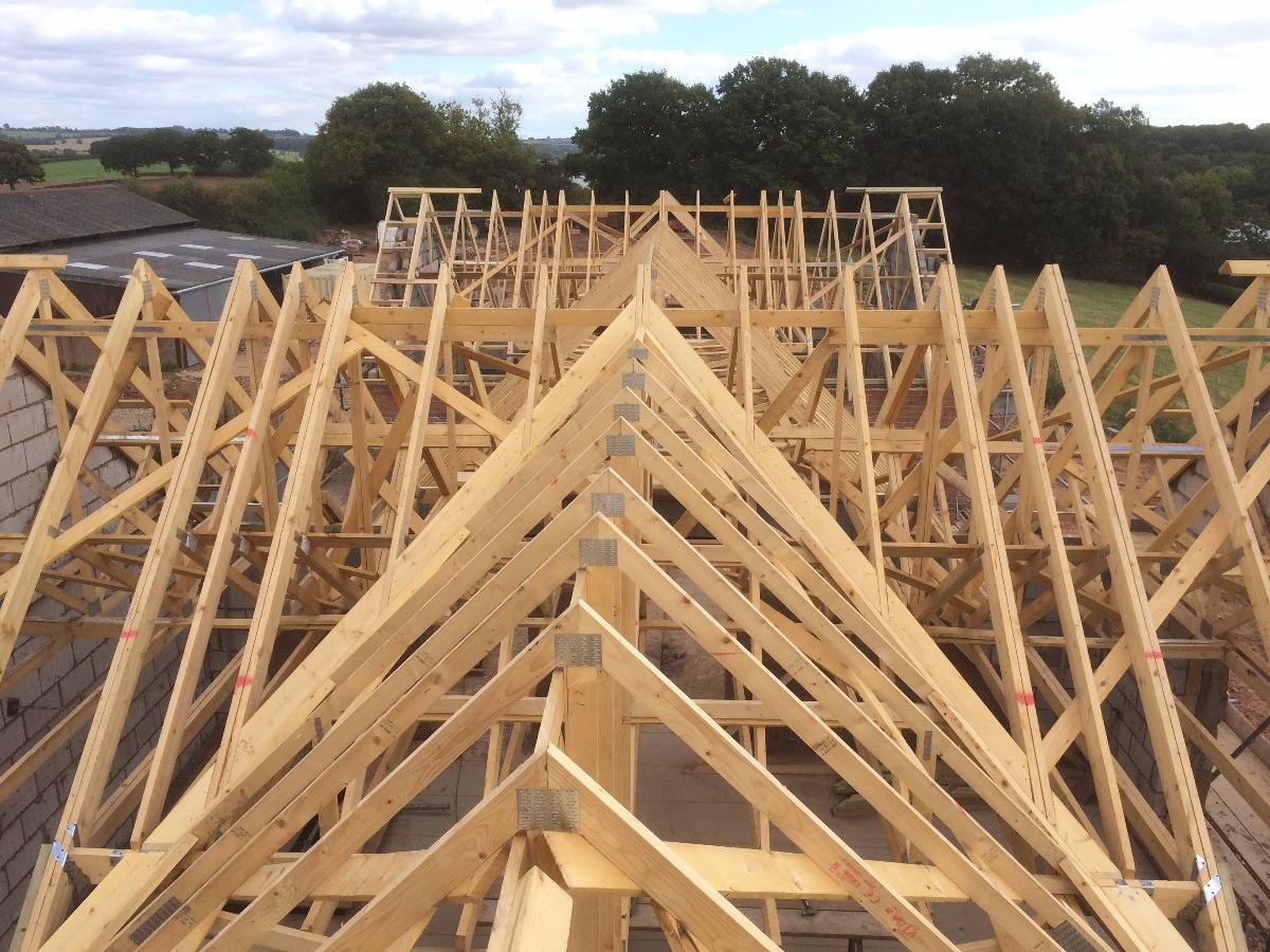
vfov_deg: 48.2
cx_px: 635
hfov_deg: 61.7
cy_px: 476
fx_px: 1064
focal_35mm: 29
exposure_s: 1/1282
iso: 32
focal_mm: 4.15
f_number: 2.2
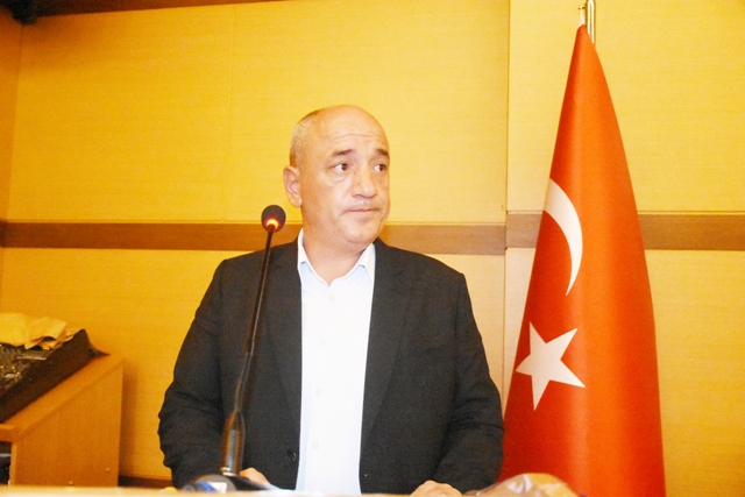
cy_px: 248
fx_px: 683
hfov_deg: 57.2
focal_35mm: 33
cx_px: 372
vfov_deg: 40.0
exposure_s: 1/250
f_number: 3.5
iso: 12800
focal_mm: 22
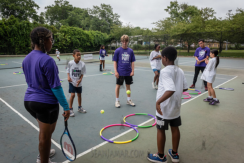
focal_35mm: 26
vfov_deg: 50.1
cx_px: 117
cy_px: 77
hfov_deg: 70.0
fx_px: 174
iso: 1000
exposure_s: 1/2000
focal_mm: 24
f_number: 5
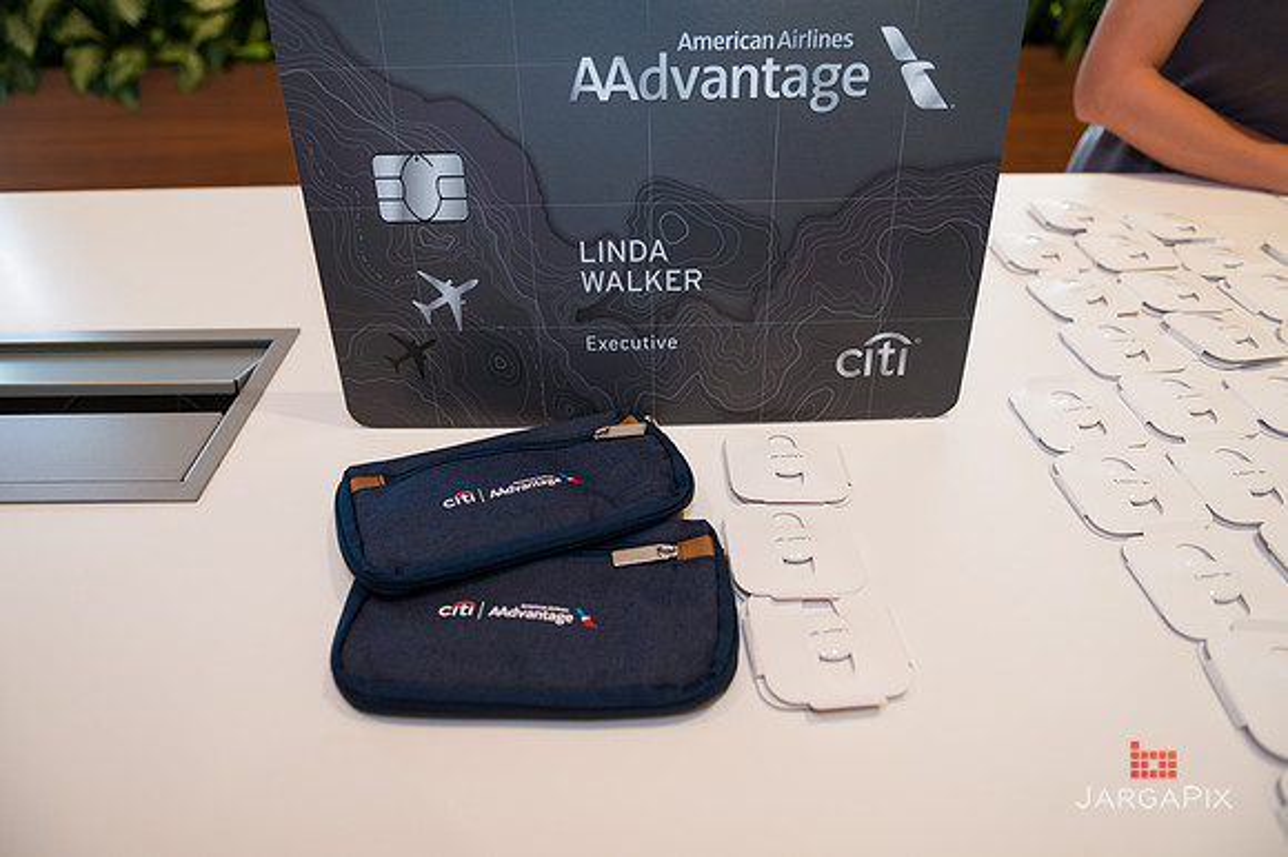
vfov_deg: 53.1
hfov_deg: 73.8
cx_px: 644
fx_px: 858
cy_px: 428
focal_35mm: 24
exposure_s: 1/200
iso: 400
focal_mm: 24
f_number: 3.2
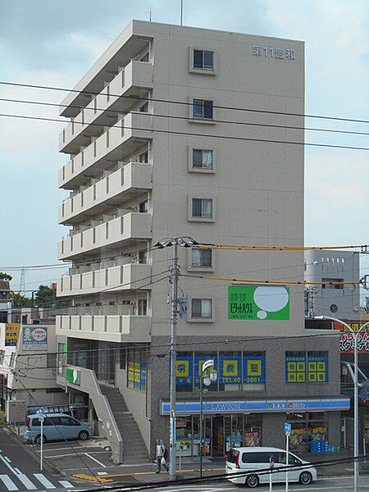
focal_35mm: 61
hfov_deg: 24.0
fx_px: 867
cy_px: 246
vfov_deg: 31.7
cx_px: 184
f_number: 4.4
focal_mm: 10.9
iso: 80
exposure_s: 1/500
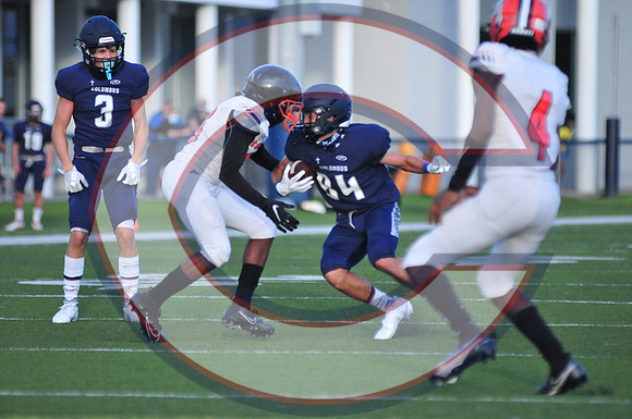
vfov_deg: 4.6
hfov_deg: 6.9
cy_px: 210
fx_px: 5259
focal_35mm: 300
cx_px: 316
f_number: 2.8
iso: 1600
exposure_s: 1/5000
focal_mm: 200
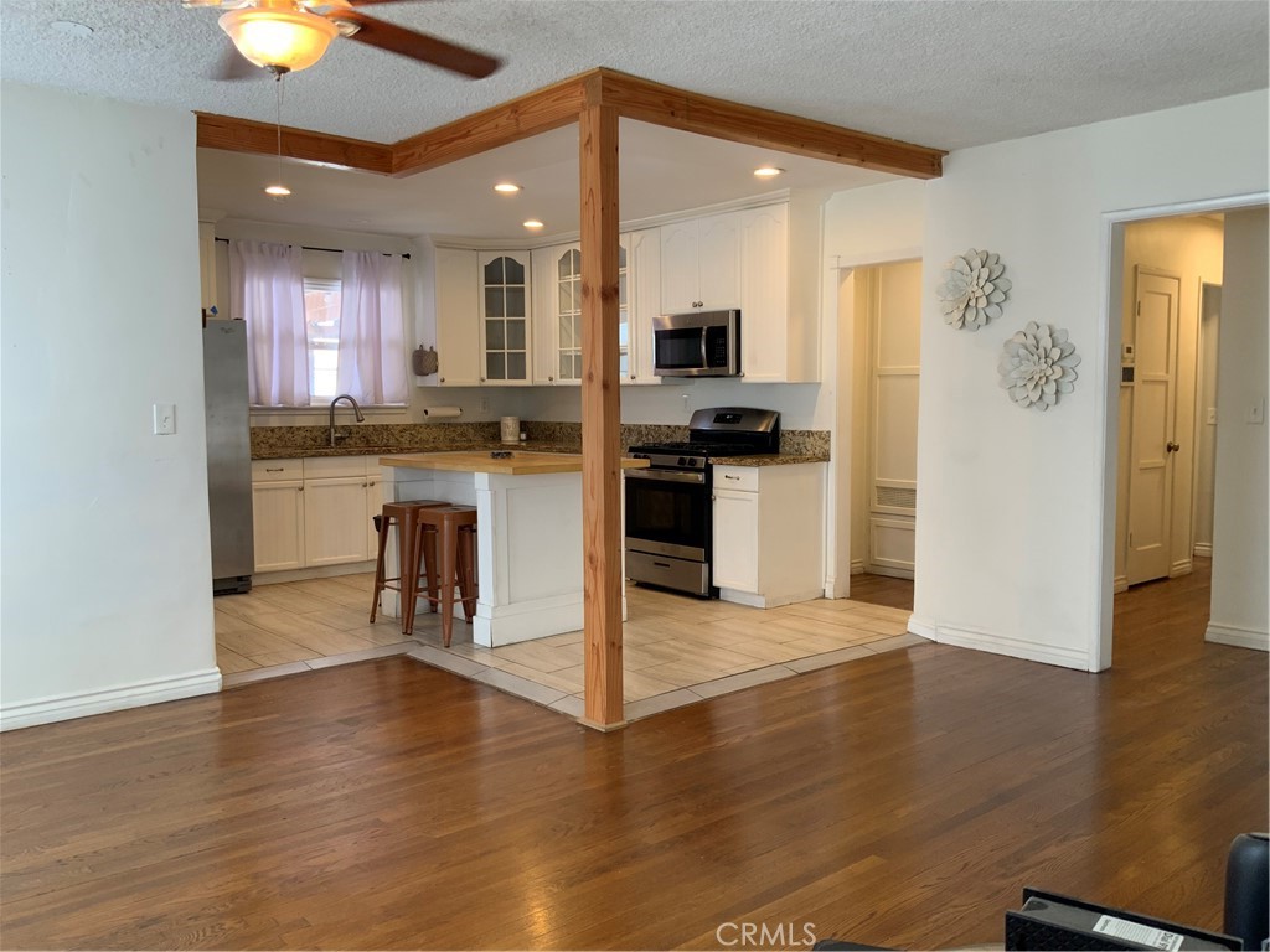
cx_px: 635
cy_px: 476
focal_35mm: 29
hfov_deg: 61.7
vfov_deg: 48.2
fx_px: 1064
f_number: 1.8
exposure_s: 1/60
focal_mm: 3
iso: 50
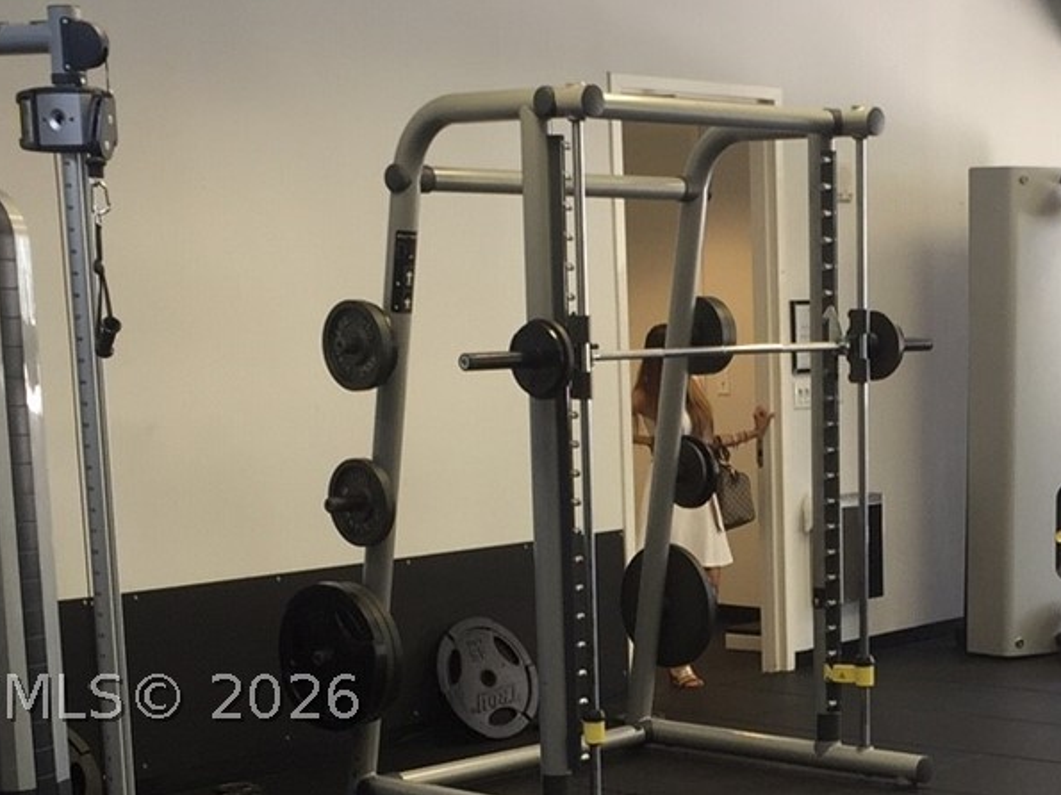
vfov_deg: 18.6
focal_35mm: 78
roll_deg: +1.2
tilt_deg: -9.1
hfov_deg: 24.5
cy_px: 697
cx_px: 908
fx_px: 2390
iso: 40
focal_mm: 4.15
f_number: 2.2
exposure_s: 1/30
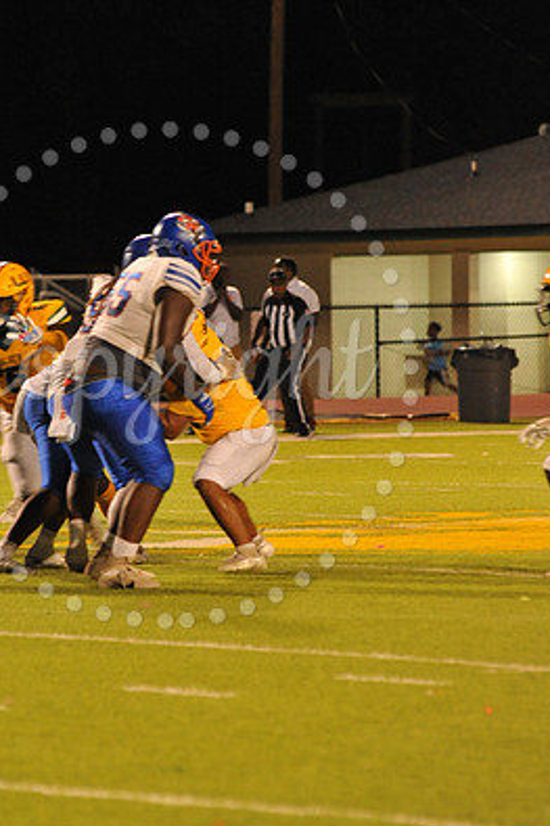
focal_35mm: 294
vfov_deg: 7.0
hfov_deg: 4.7
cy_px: 372
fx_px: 6743
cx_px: 165
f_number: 4.5
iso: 3200
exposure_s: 1/160
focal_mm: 200
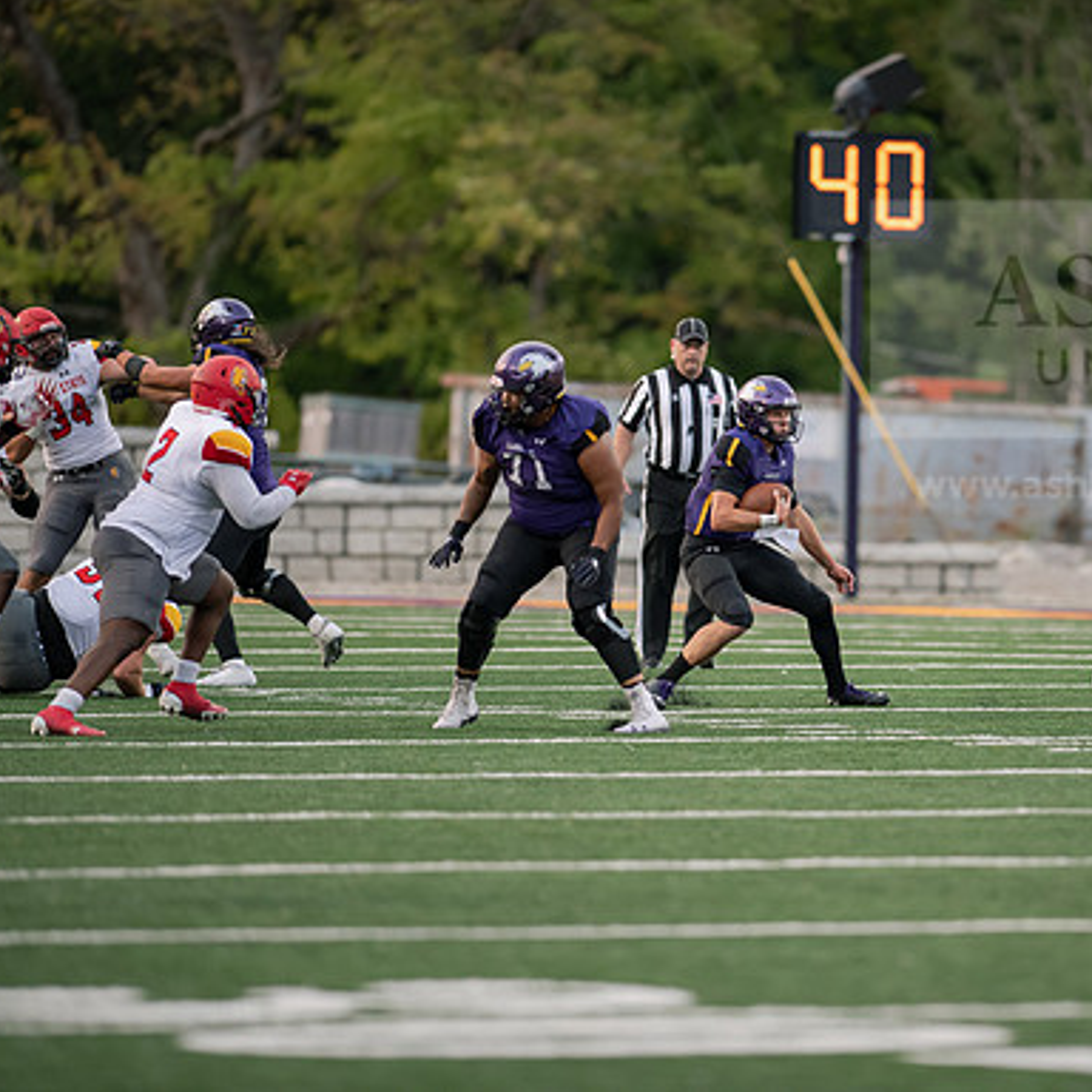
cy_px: 545
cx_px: 785
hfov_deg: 4.5
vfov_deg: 4.6
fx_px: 13741
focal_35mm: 385
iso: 1600
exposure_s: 1/1000
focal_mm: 300
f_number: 2.8
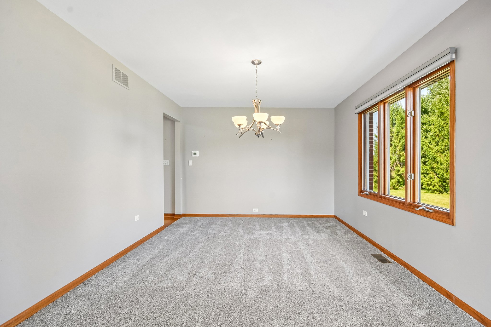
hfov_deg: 100.4
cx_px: 246
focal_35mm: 15
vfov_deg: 77.3
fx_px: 205
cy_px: 164
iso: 500
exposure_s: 1/80
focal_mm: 10
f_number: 8
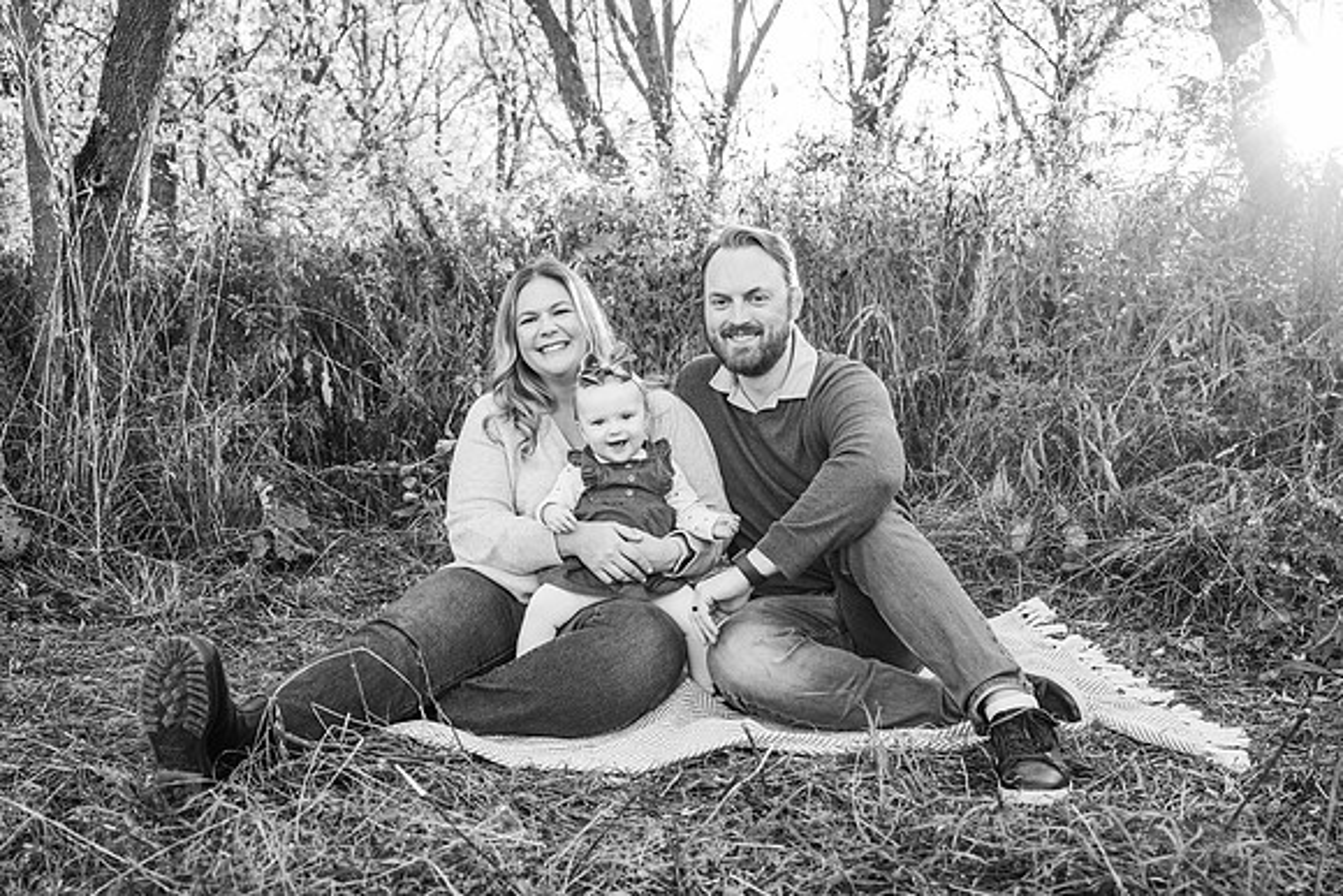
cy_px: 448
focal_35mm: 34
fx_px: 1269
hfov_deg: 55.8
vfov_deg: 38.9
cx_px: 672
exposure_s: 1/320
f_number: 4.5
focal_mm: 34
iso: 640
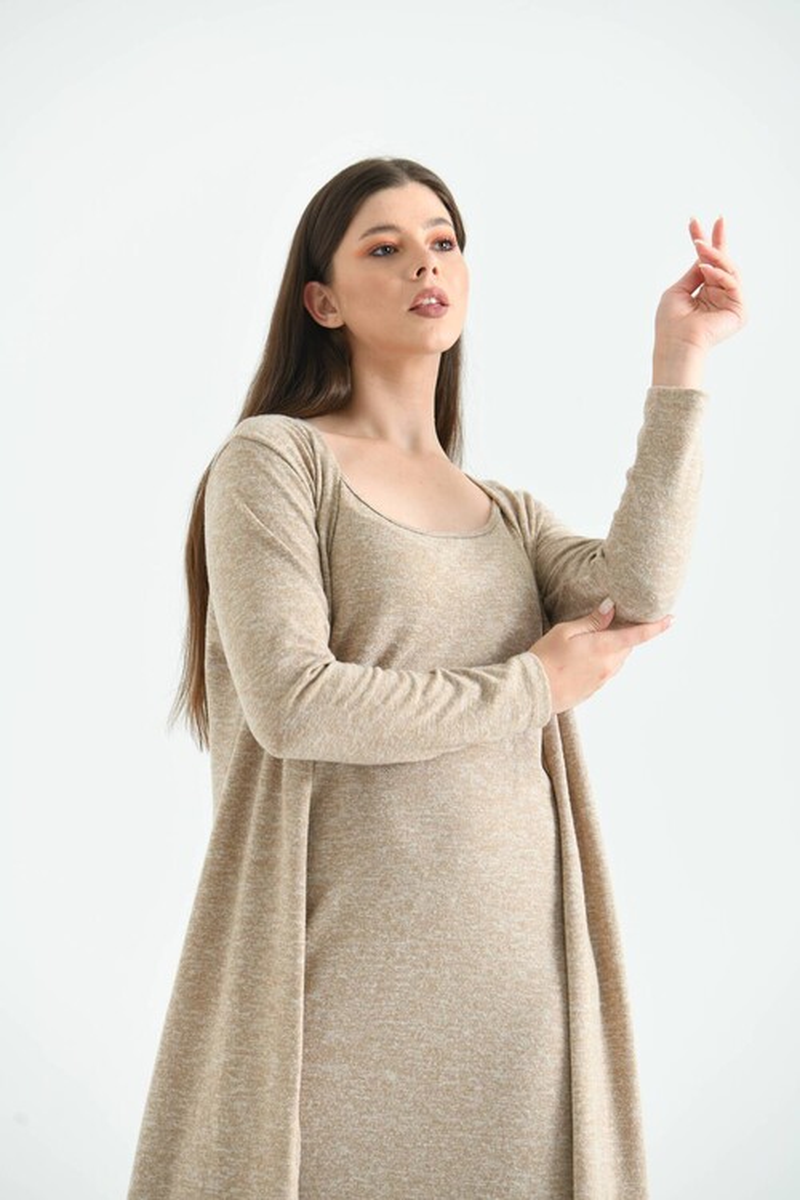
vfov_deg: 12.5
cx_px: 400
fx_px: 5500
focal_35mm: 165
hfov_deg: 8.3
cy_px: 600
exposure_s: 1/125
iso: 100
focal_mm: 165
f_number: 5.6
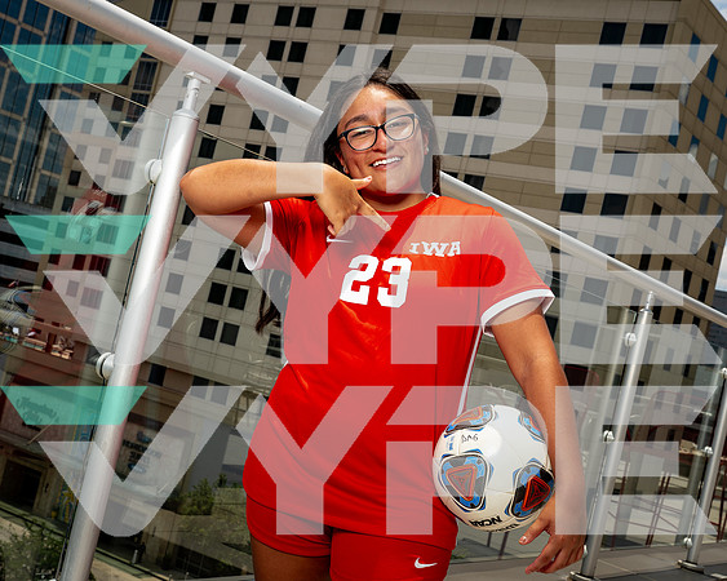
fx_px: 1114
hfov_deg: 36.1
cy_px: 290
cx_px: 364
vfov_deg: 29.2
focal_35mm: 52
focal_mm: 46
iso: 125
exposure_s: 1/250
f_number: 11
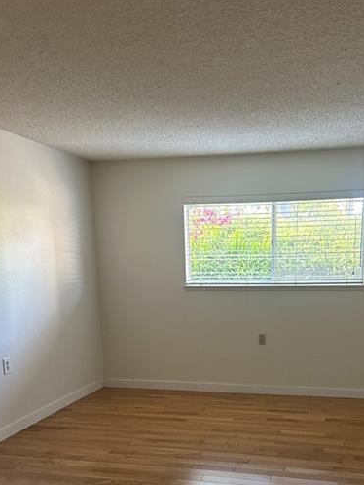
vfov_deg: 48.5
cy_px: 353
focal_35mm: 37
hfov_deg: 38.4
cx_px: 228
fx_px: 518
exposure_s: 1/60
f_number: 1.78
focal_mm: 6.86
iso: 250
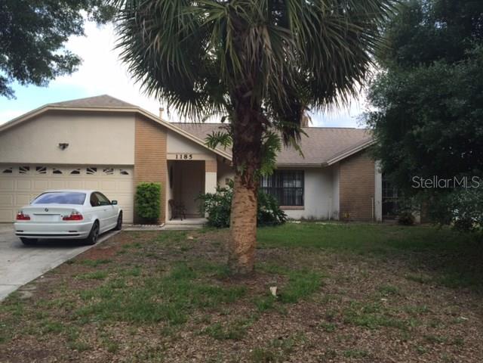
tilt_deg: +1.5
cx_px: 242
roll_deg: -0.4
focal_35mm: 29
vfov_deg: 48.2
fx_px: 405
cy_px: 182
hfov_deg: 61.7
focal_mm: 4.15
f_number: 2.2
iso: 32
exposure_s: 1/527
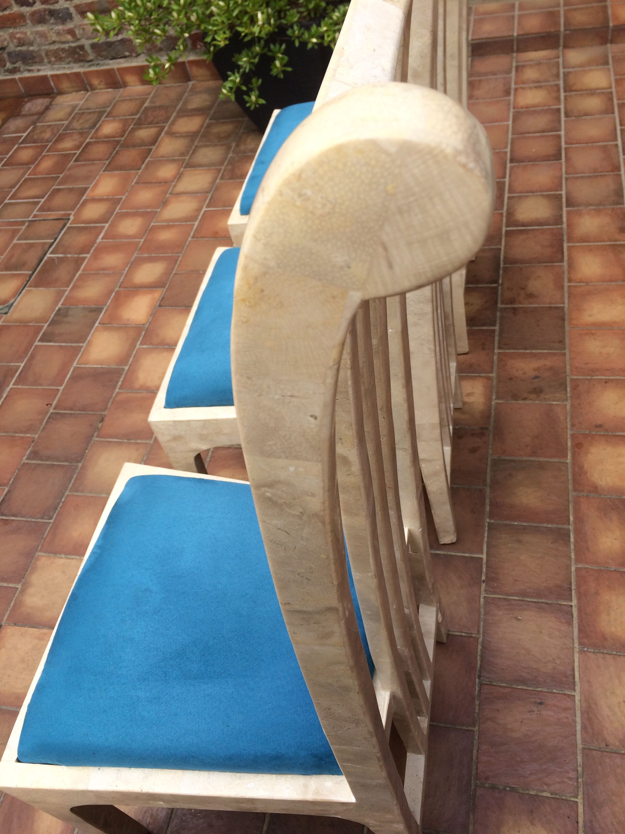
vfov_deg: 61.7
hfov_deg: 48.2
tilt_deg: -52.2
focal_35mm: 29
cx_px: 312
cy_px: 417
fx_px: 698
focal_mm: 4.15
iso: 32
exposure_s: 1/270
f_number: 2.2
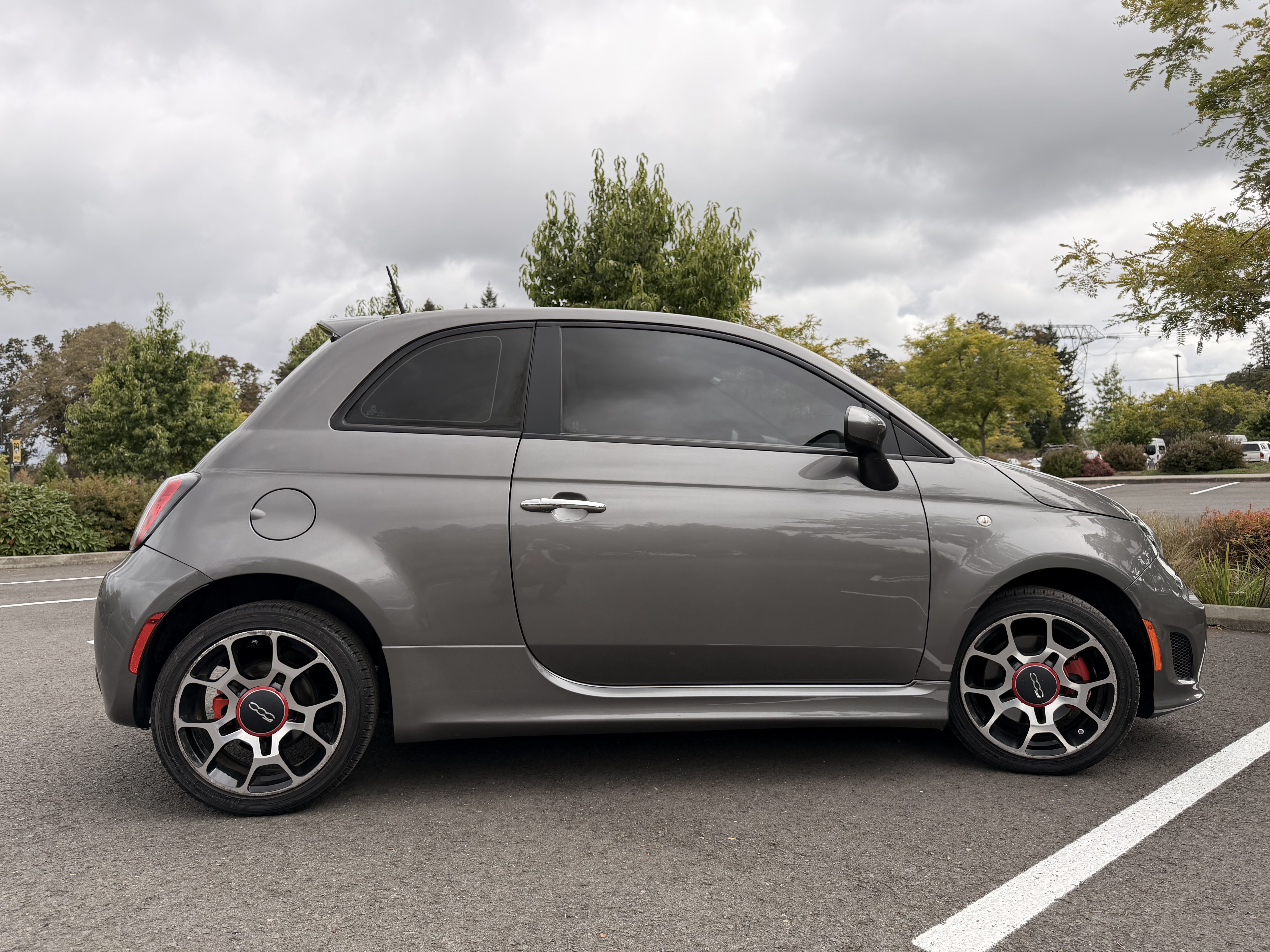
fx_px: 881
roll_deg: +1.8
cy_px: 476
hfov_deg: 71.6
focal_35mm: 24
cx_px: 635
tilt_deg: -0.5
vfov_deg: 56.8
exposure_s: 1/2611
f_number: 1.78
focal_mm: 6.76
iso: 100
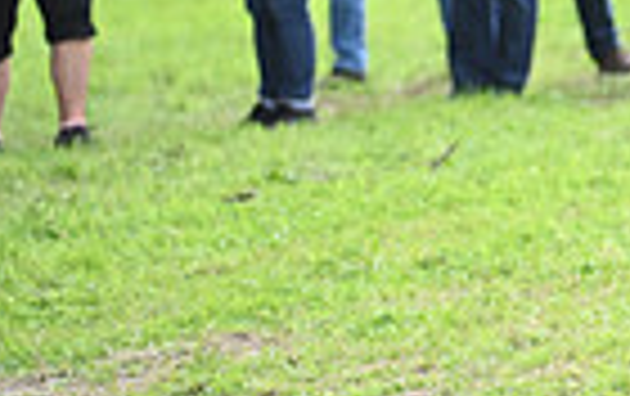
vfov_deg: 1.4
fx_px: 15925
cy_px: -295
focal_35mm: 926
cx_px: 1238
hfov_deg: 2.3
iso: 1600
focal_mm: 220
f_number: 5
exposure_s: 1/1600
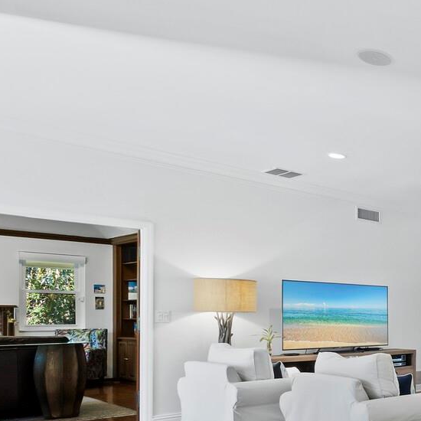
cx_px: 579
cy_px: 298
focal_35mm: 36
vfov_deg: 45.0
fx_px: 495
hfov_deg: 31.8
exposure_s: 1/1.67
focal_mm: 7
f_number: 11
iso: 400
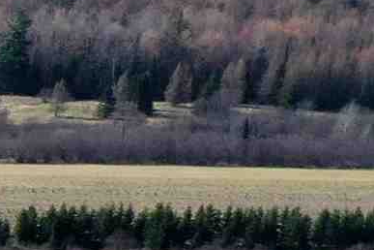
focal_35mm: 222
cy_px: 744
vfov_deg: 5.8
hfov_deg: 7.1
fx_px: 2306
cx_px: -1092
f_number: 5.6
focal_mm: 10.26
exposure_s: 1/500
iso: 100
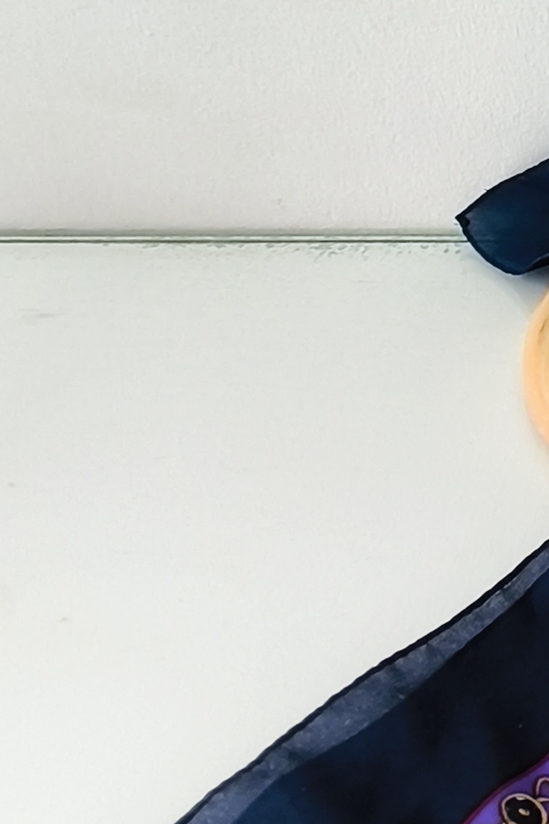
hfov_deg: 18.9
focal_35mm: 64
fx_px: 1464
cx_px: 798
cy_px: 34
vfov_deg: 29.7
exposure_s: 1/60
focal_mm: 1.65
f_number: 2.2
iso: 50
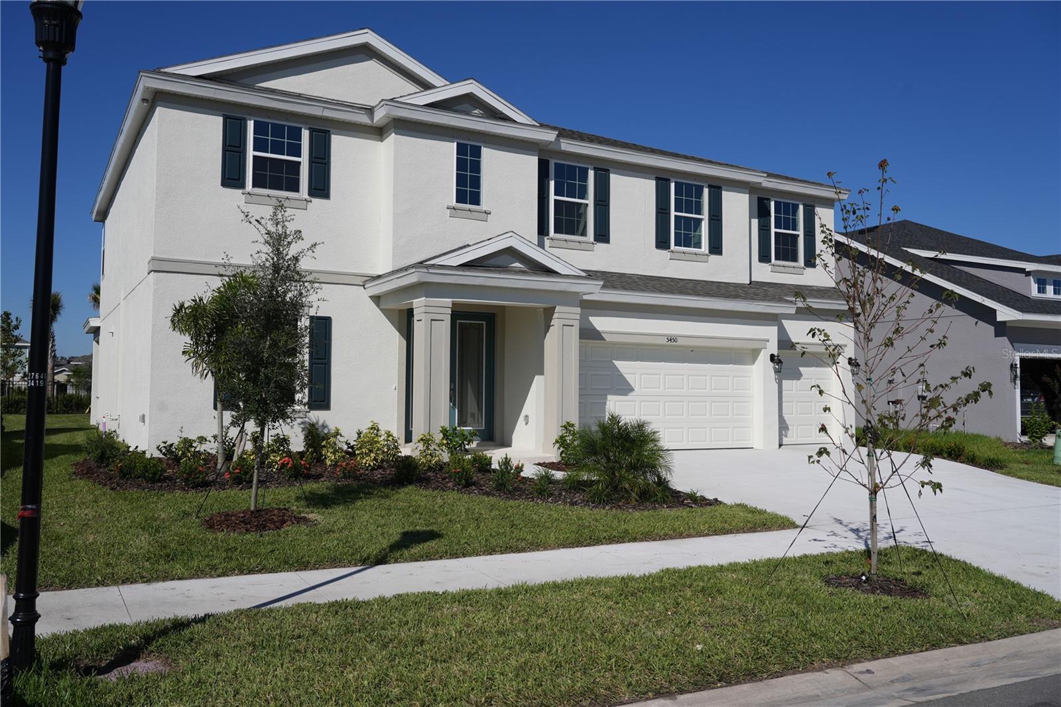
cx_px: 530
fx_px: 854
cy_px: 354
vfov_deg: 44.9
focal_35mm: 29
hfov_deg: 63.7
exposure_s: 1/640
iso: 100
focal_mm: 29
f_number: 8
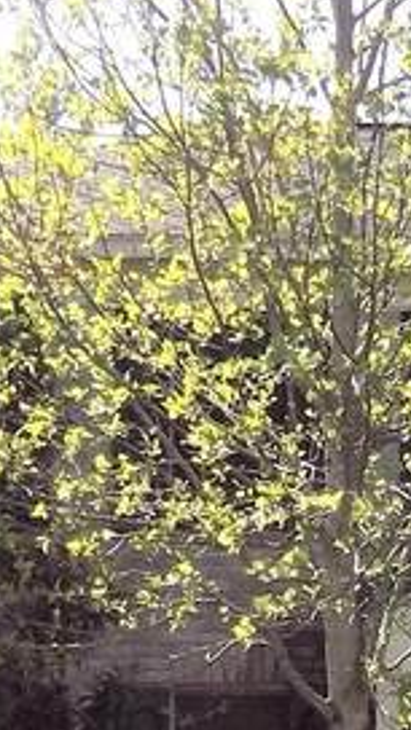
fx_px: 2286
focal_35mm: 118
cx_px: 527
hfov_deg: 10.1
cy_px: 950
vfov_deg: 17.1
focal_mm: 4
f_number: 3.1
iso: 80
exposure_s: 1/500
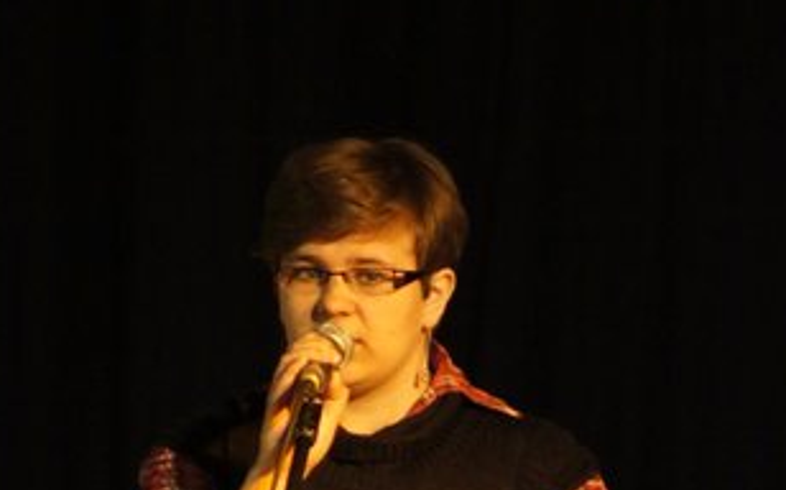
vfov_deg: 1.6
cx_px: 351
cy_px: 678
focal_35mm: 817
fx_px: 17488
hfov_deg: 2.6
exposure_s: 1/50
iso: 3200
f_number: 5.6
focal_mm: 300
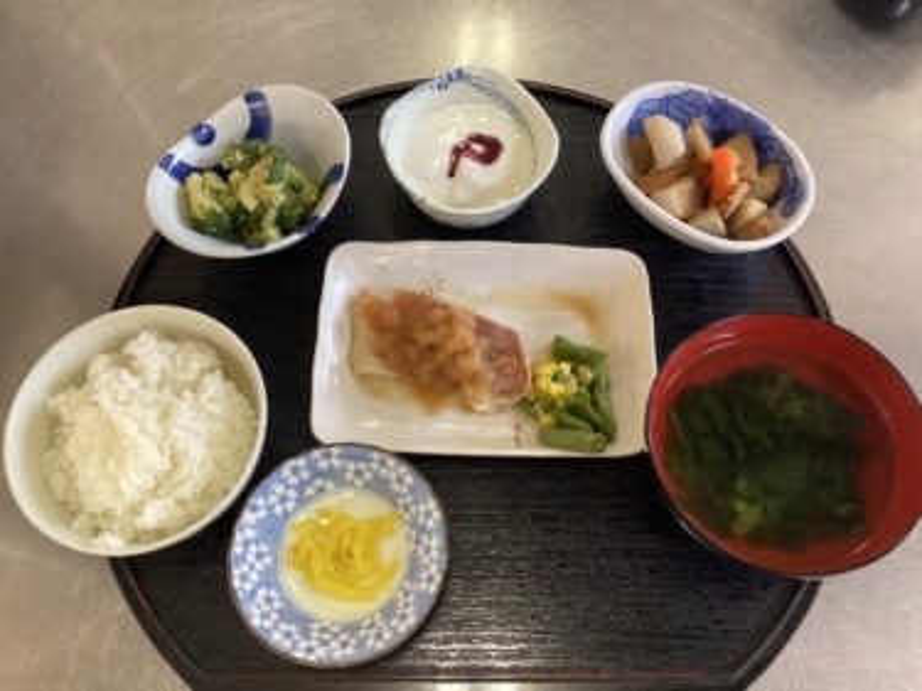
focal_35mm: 31
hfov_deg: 58.4
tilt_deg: -66.9
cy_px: 346
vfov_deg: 45.4
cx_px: 461
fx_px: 825
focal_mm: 3.3
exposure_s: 1/60
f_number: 2.4
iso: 250
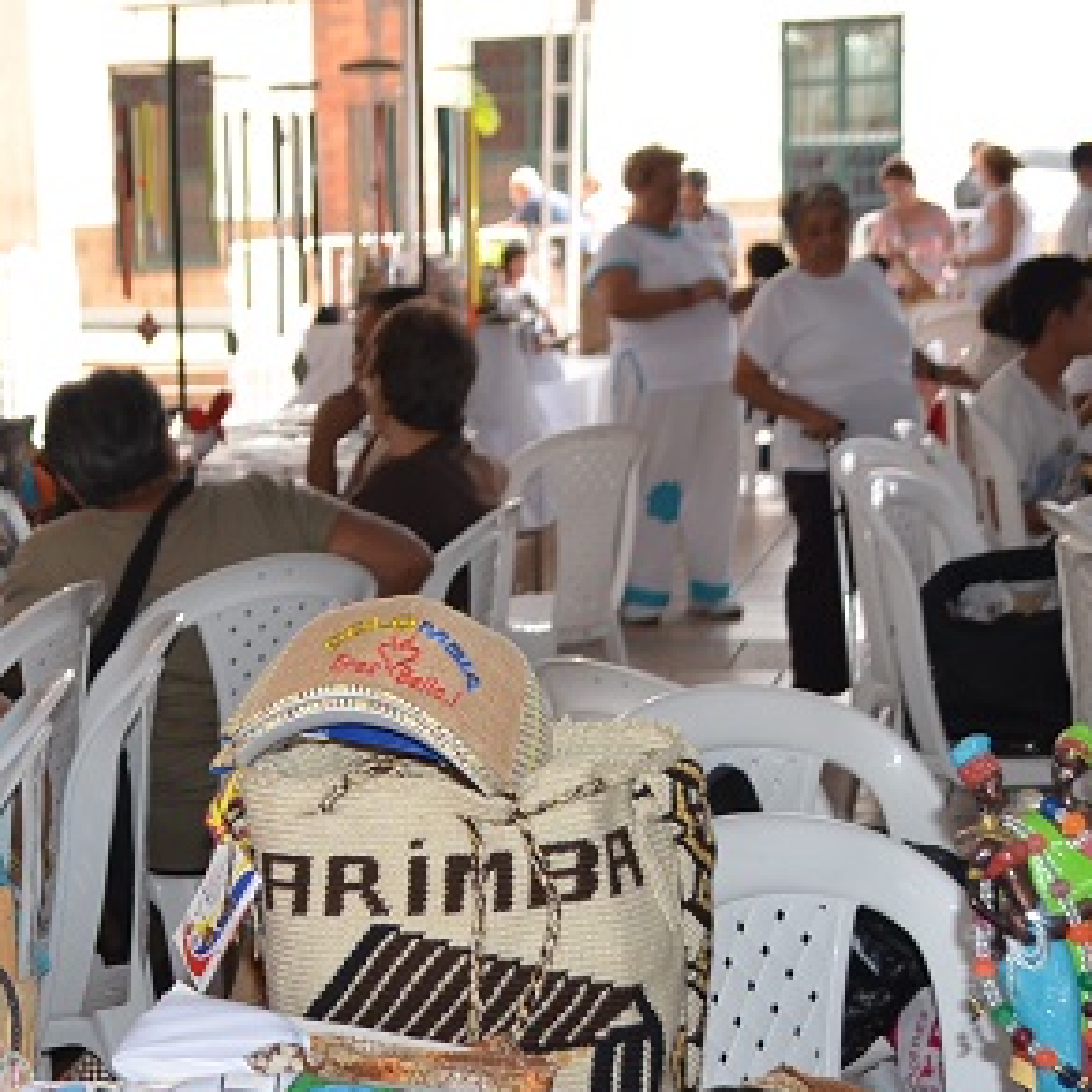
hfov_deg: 23.5
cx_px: 49
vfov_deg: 24.2
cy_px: 733
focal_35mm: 71
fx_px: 2534
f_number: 4
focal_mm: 22
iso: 360
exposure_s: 1/125
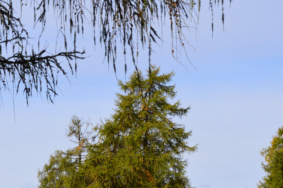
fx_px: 974
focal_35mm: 124
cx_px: 42
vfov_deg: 11.0
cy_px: 148
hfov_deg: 16.4
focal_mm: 40
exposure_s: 1/500
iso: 250
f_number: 11
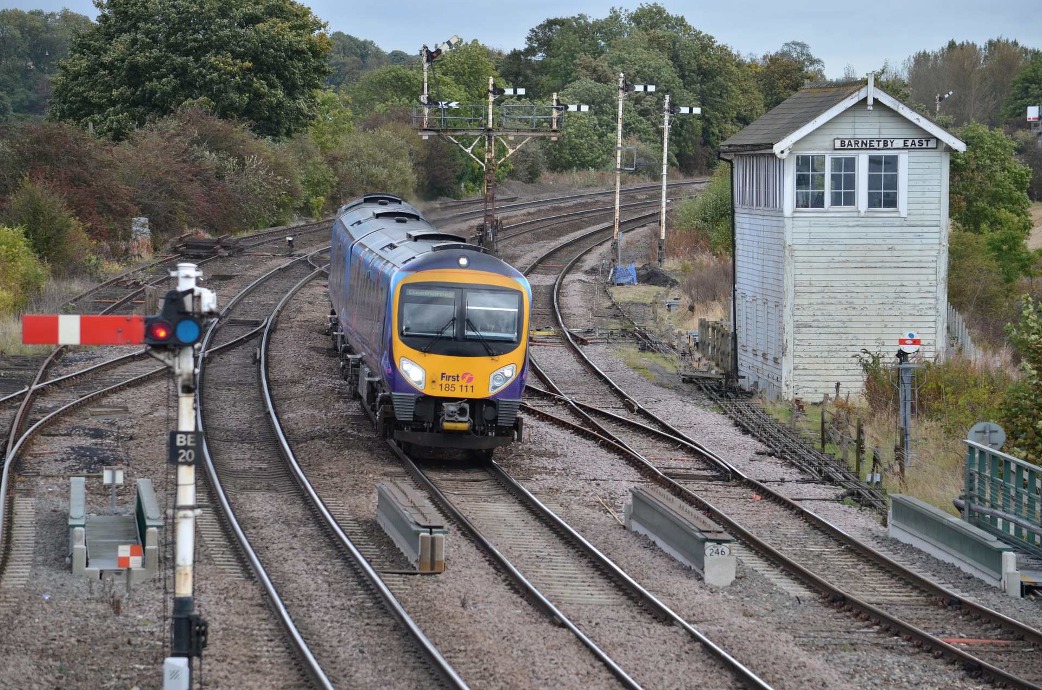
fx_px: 6066
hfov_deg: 9.8
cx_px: 521
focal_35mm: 210
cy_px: 345
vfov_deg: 6.5
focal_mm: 140
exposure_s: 1/500
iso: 320
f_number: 5.6
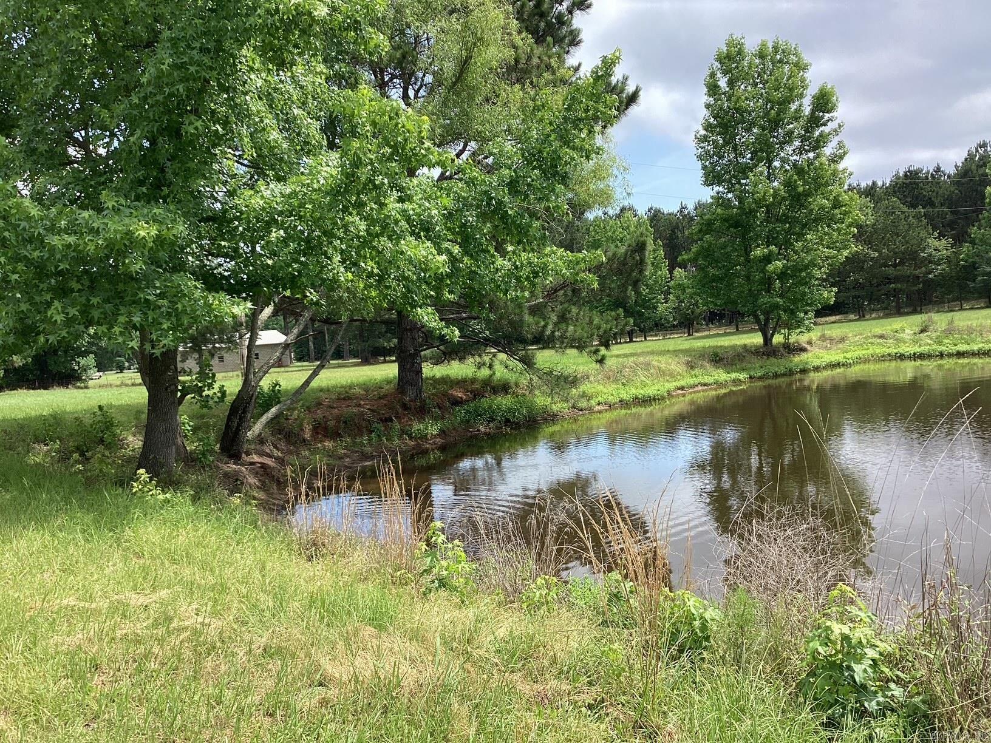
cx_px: 496
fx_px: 887
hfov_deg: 58.4
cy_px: 372
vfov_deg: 45.4
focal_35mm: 31
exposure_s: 1/783
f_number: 2.4
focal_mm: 3.3
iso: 25
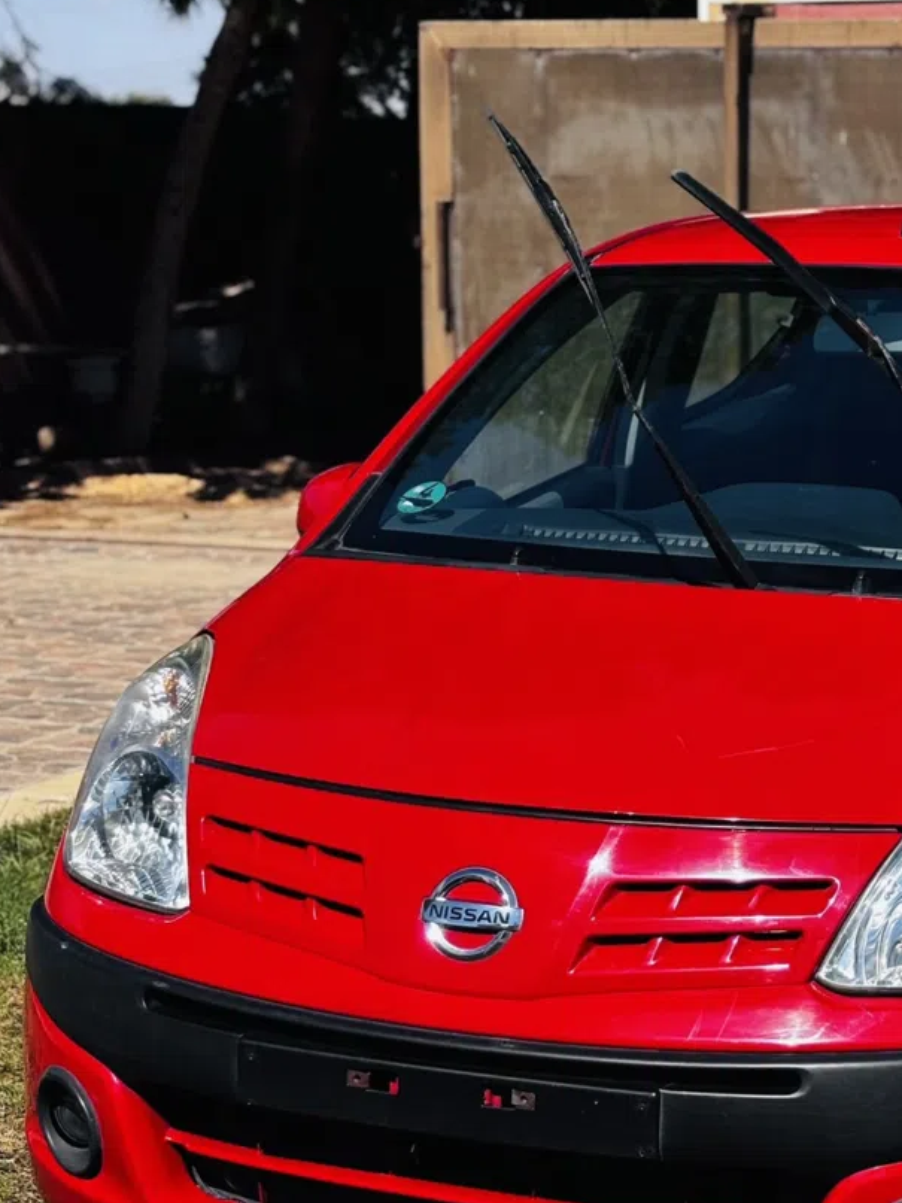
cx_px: 719
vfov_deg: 22.2
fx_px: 3058
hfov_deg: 16.7
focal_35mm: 88
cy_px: 661
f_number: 1.6
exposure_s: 1/3788
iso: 32
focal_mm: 5.96
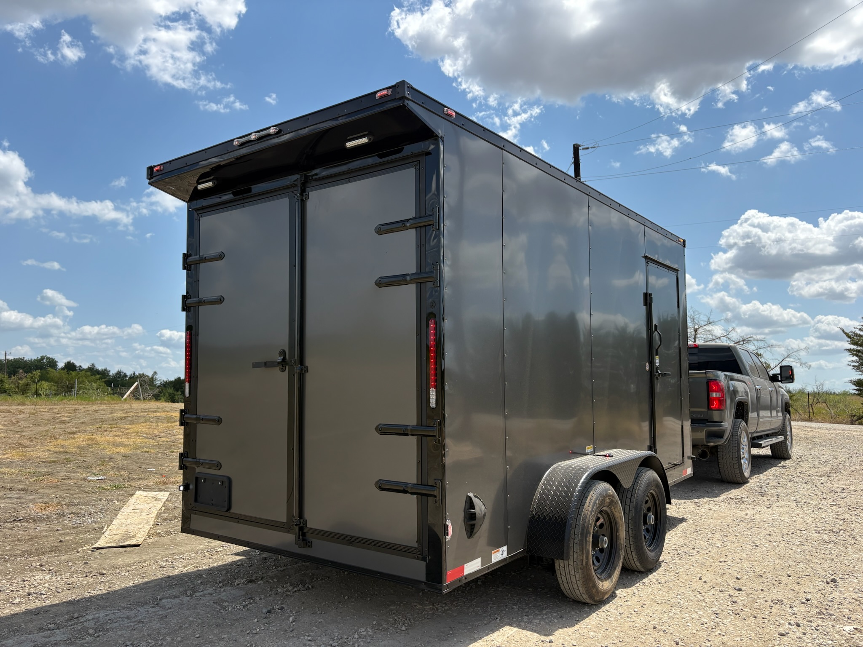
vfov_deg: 53.1
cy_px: 324
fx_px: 648
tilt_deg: +8.1
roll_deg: -0.1
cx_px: 432
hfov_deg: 67.3
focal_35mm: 26
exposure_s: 1/3279
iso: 50
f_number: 1.6
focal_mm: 5.96
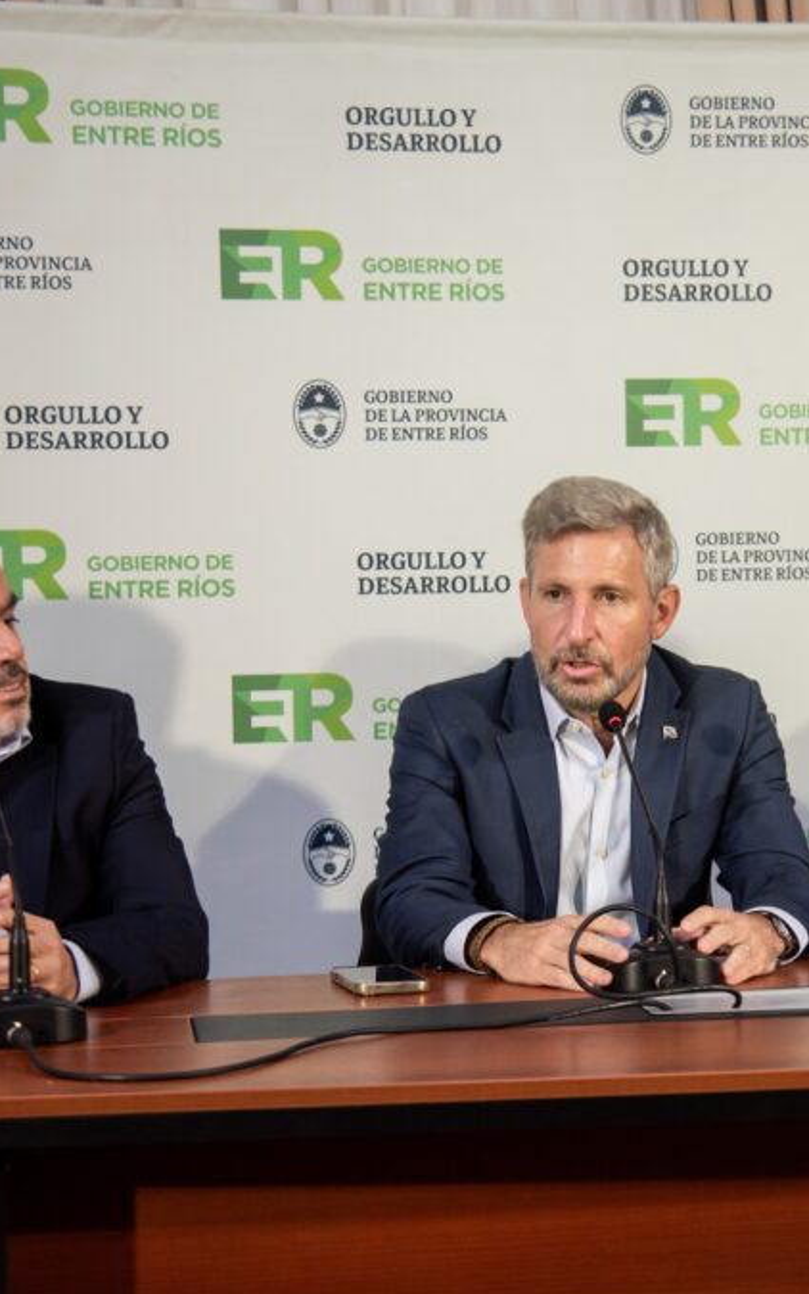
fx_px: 2998
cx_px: 627
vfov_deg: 24.4
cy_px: 649
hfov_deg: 15.3
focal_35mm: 85
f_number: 4
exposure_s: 1/320
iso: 1000
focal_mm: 55
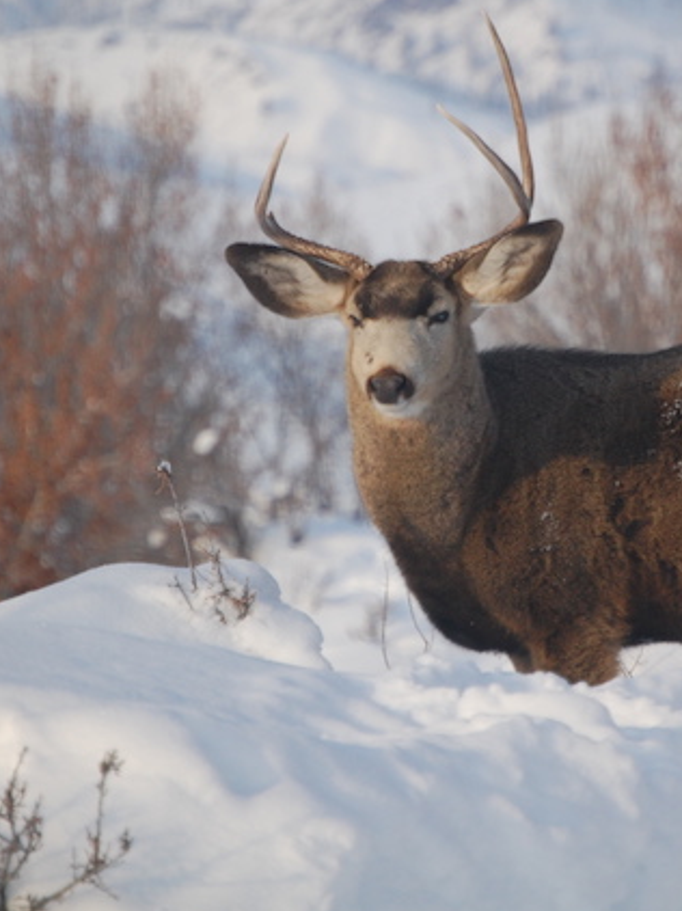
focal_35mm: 519
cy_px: 379
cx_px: 488
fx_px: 13648
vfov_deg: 3.8
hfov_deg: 2.9
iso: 400
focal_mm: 200
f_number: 5.6
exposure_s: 1/640
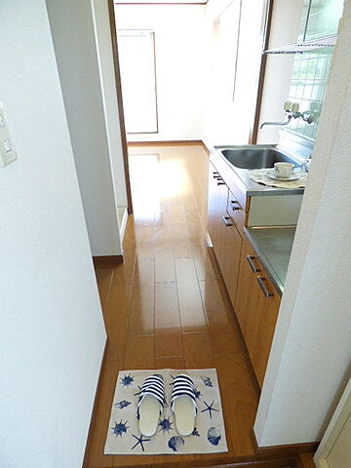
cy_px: 234
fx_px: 270
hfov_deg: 66.0
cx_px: 176
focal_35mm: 20
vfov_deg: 81.7
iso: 320
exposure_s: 1/60
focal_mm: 3.58
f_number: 2.8
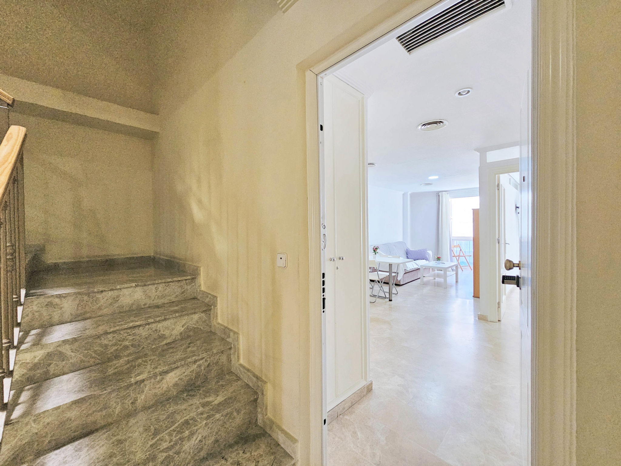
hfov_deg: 106.2
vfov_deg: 89.9
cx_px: 310
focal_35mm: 13
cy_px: 233
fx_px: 233
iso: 320
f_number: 2.2
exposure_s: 1/71
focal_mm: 2.2
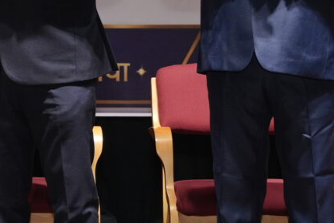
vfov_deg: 7.1
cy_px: -38
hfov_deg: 10.2
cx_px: -239
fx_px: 1787
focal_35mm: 193
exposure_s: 1/100
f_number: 3.2
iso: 400
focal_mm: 31.6
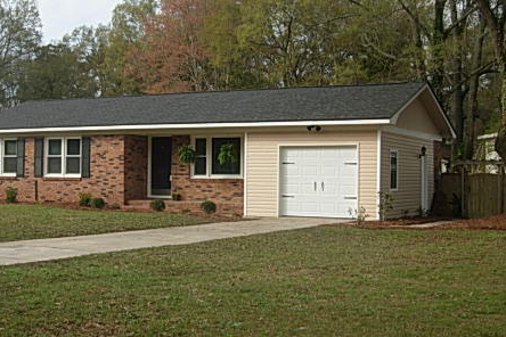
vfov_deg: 25.1
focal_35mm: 54
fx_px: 759
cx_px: 215
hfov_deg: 36.8
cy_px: 164
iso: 50
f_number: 5.4
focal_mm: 7.5
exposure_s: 1/264
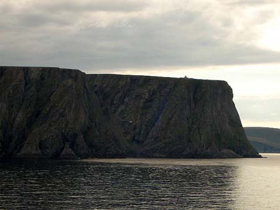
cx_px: 140
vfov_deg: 16.8
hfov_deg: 22.2
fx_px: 712
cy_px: 105
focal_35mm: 88
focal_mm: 14.6
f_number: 7
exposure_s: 1/400
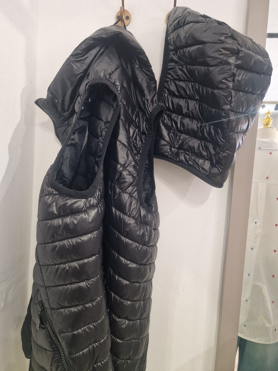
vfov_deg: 73.9
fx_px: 246
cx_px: 139
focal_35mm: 23
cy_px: 186
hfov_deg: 58.9
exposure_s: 1/120
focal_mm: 6.4
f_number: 1.8
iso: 500
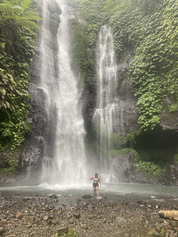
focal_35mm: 26
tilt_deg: +15.8
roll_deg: -2.6
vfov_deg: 67.3
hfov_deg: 53.1
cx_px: 89
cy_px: 118
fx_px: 178
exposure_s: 1/122
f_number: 1.8
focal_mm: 4.25
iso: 64
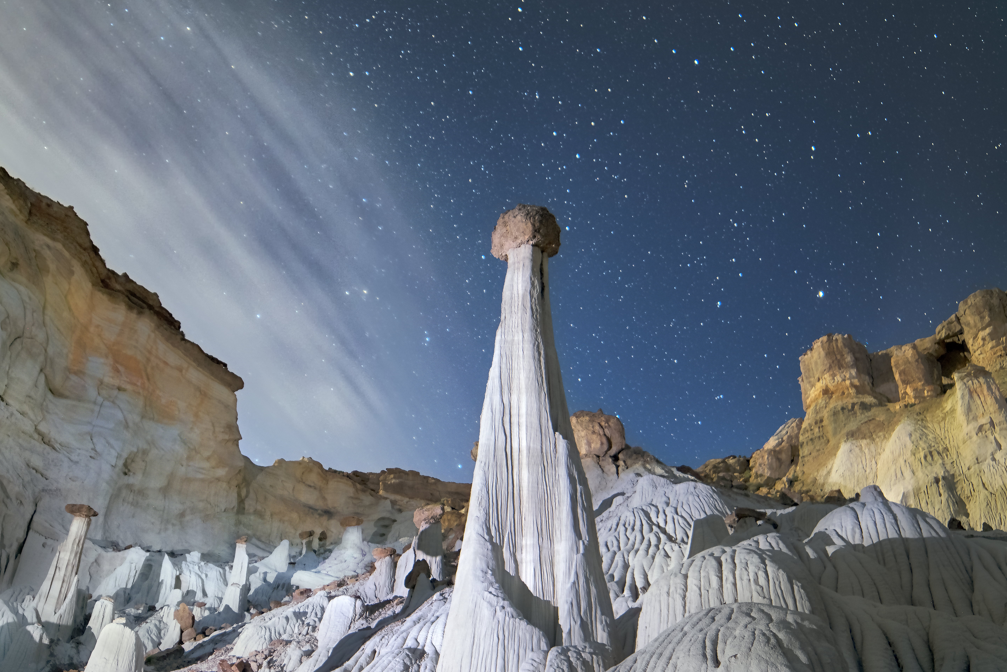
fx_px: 504
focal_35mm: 18
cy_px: 398
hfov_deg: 89.2
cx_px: 421
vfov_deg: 66.9
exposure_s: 25
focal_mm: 14
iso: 1250
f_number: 2.8
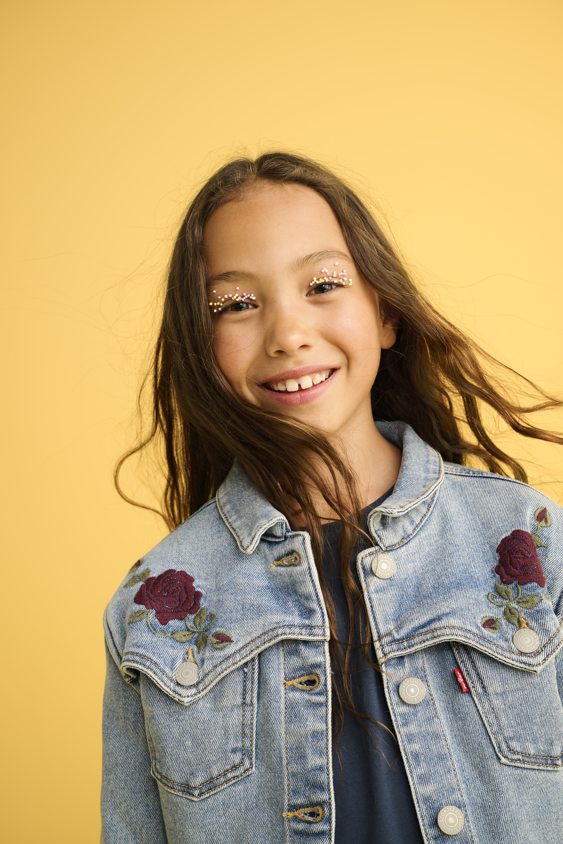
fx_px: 1079
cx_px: 282
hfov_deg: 29.2
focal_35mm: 46
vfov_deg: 42.7
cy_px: 422
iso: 100
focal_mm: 46
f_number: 8
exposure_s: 1/160
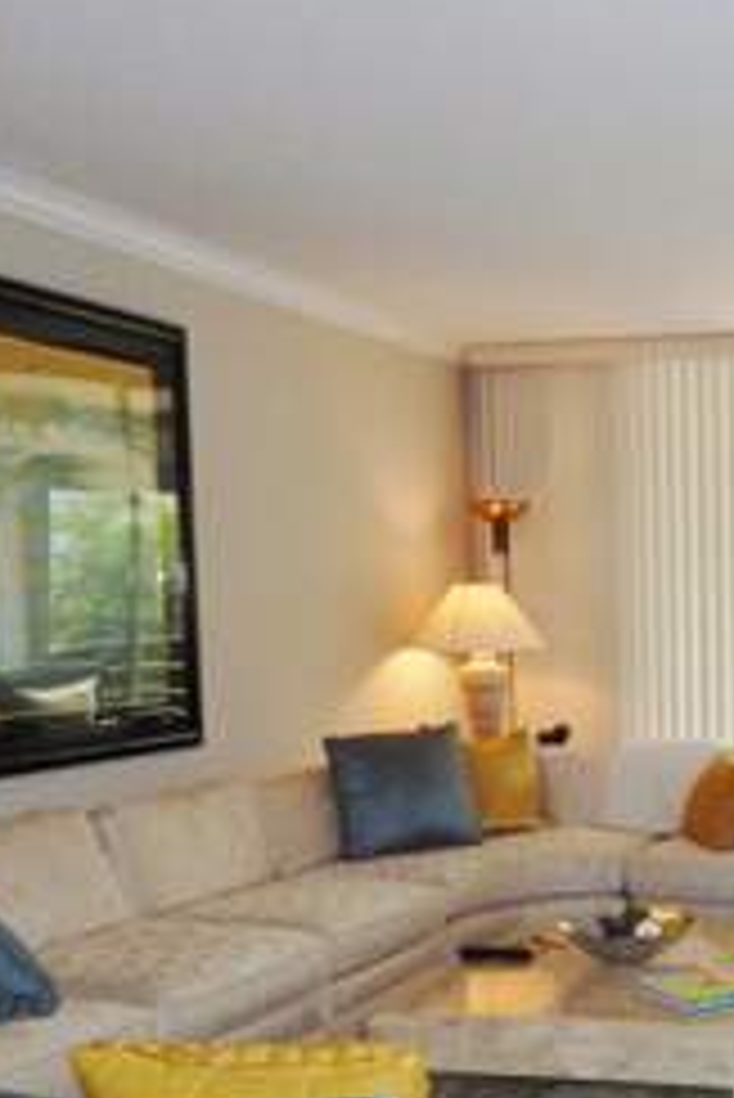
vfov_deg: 42.8
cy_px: 754
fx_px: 1374
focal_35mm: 45
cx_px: 878
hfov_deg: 26.6
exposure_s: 1/200
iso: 125
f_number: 3
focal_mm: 4
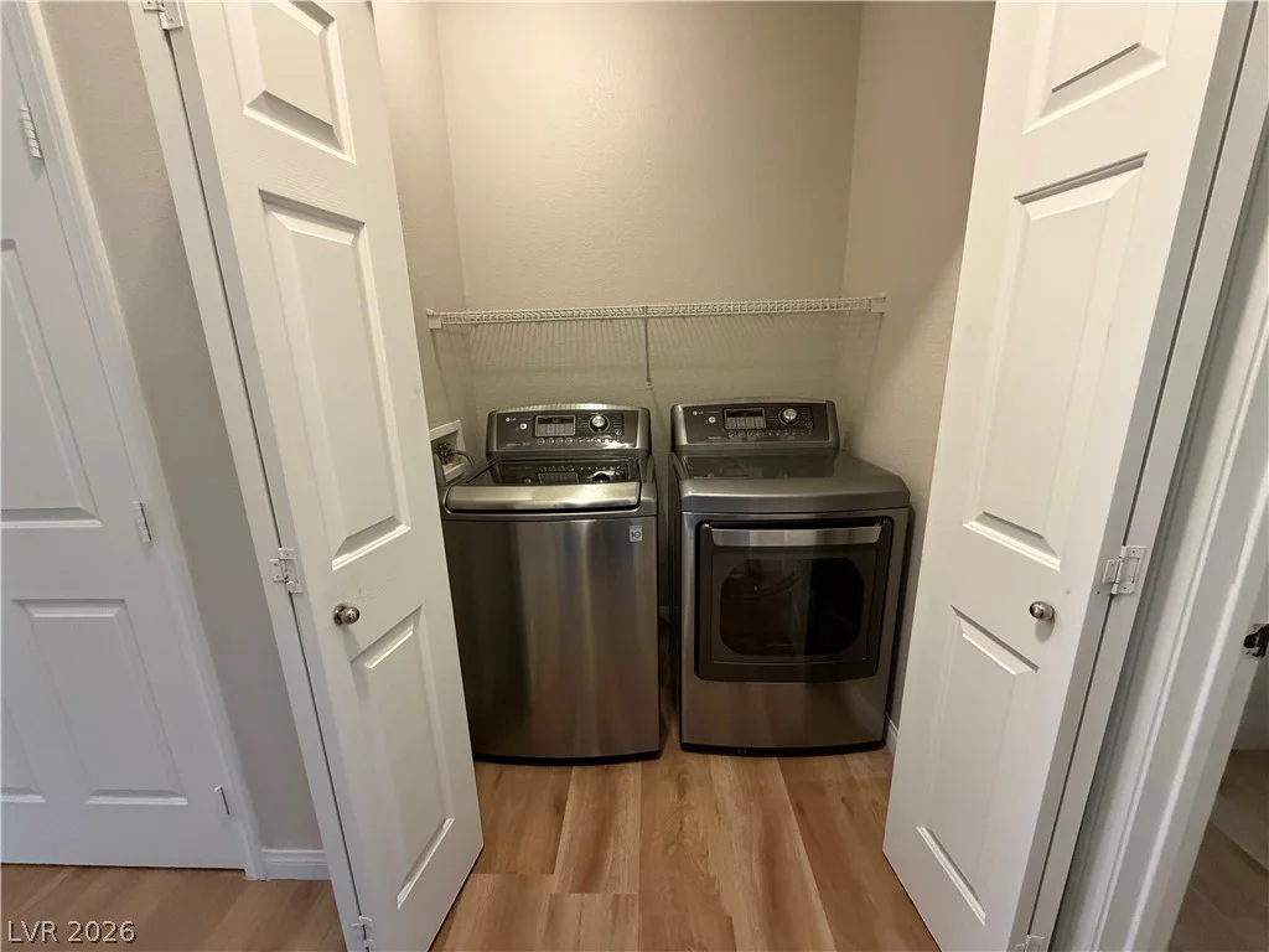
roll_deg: +1.8
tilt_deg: -14.3
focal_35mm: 14
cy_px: 476
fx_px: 513
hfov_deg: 102.1
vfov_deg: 85.7
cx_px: 634
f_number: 2.2
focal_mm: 2.22
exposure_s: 1/60
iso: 640
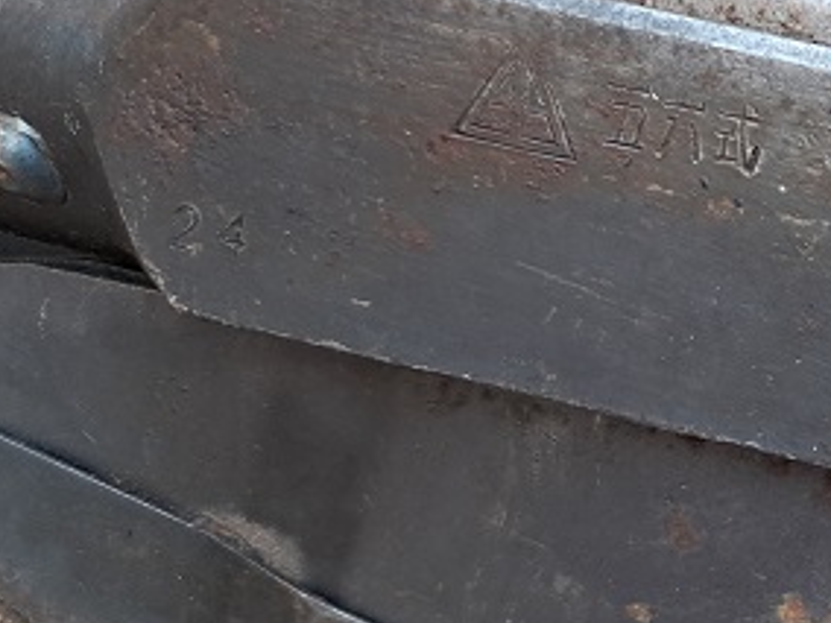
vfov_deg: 18.8
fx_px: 1872
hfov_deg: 20.4
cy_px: 426
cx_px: 1334
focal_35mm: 78
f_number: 1.8
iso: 100
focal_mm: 5.23
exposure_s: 1/50
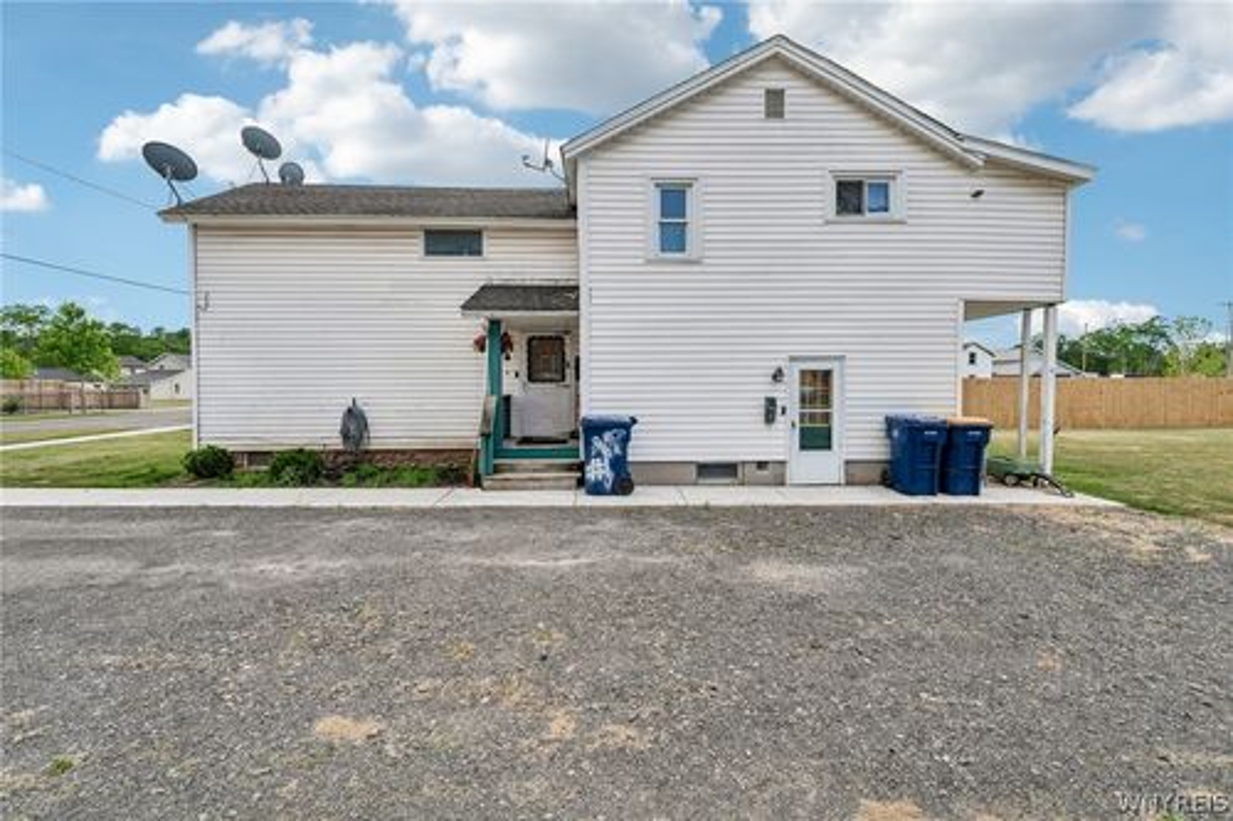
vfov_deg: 77.3
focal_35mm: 15
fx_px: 514
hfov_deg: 100.4
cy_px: 410
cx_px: 616
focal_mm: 15
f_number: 9
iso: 100
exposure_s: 1/100
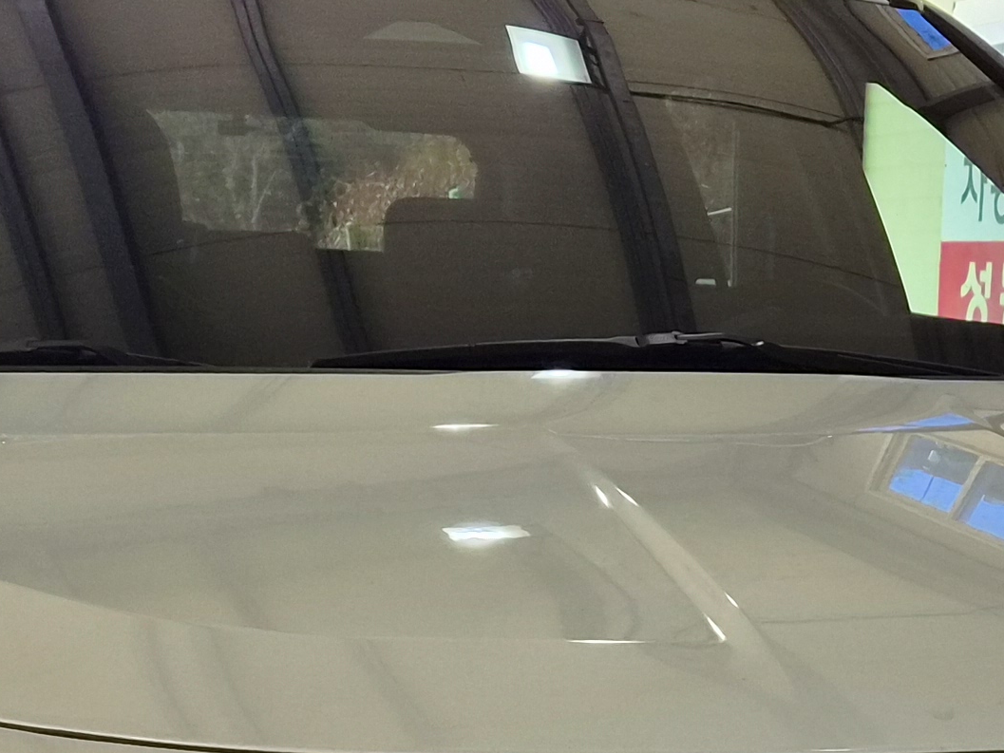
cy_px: 1113
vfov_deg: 15.7
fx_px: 2524
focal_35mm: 87
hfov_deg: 22.3
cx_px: 747
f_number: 1.8
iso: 25
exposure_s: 1/143
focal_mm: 5.4
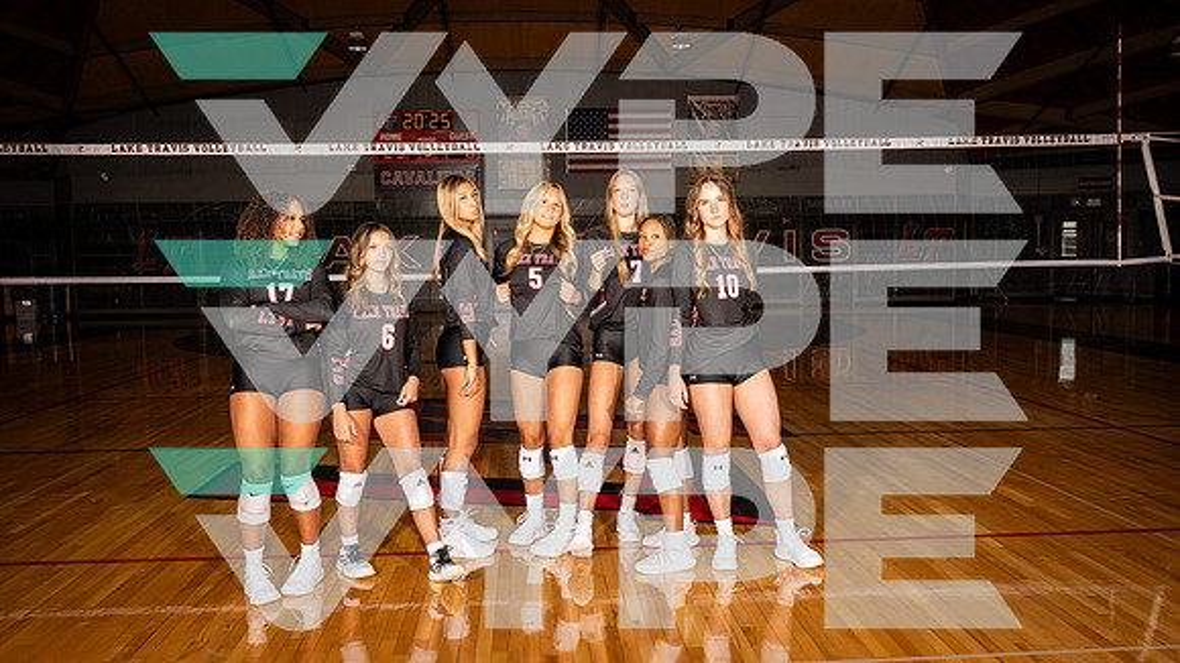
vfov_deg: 33.4
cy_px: 332
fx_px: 1104
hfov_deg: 56.2
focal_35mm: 35
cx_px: 590
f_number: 11
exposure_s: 1/250
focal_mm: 33.7
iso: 250
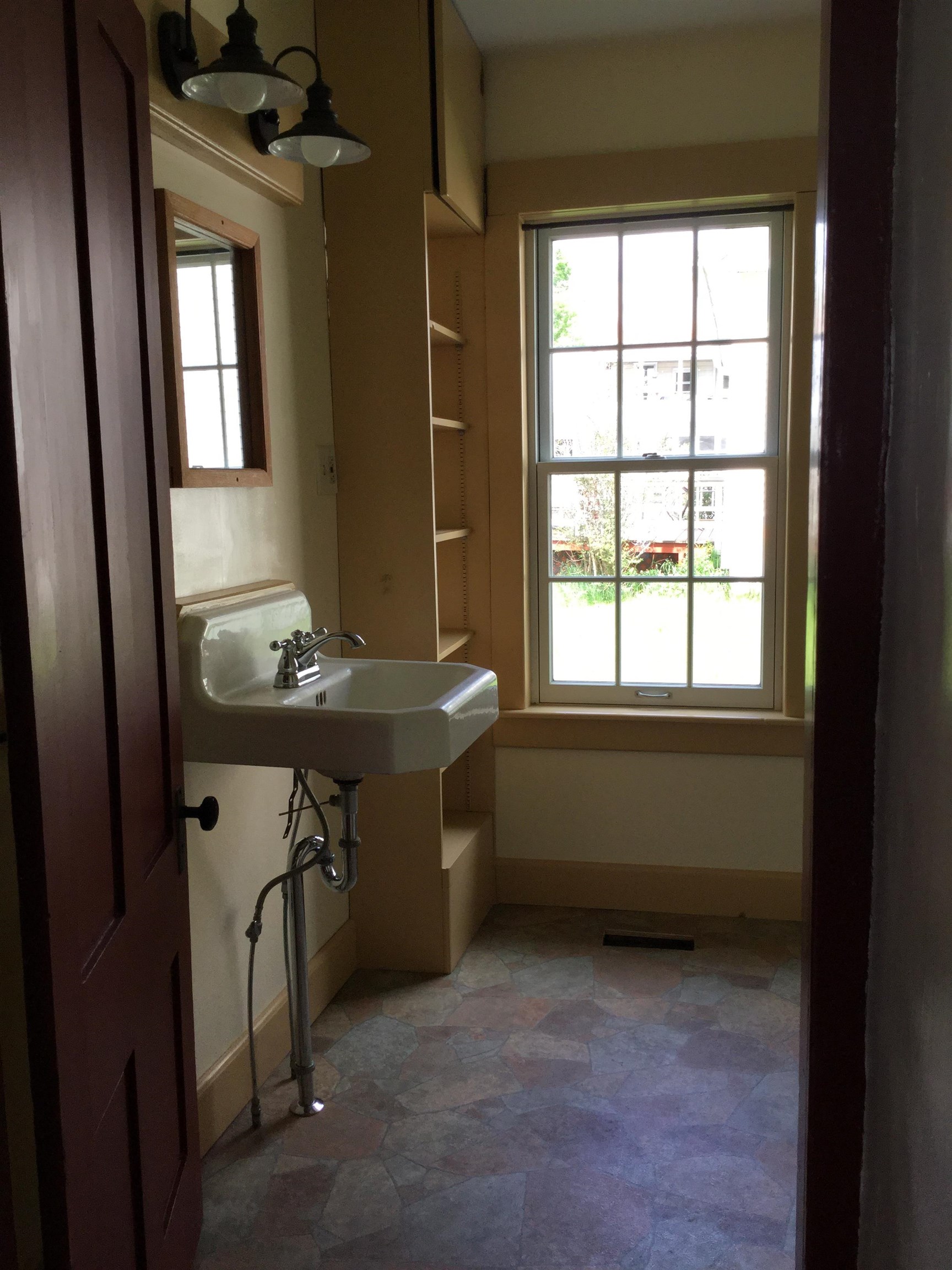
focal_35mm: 31
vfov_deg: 58.4
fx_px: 1137
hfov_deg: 45.4
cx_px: 476
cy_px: 635
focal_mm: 3.3
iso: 50
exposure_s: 1/120
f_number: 2.4
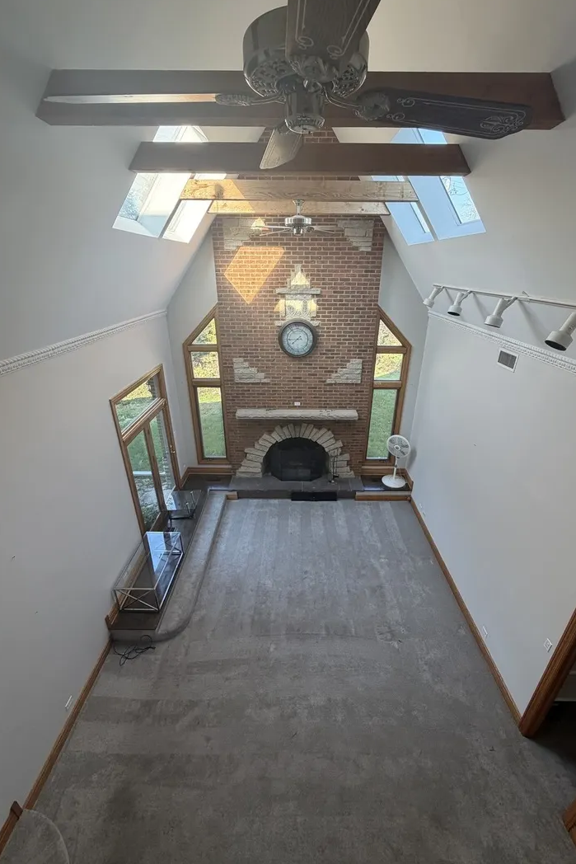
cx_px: 297
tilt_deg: -26.3
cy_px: 439
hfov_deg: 77.3
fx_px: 360
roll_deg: -0.5
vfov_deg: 100.4
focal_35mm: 15
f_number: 2.2
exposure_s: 1/121
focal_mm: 2.22
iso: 125
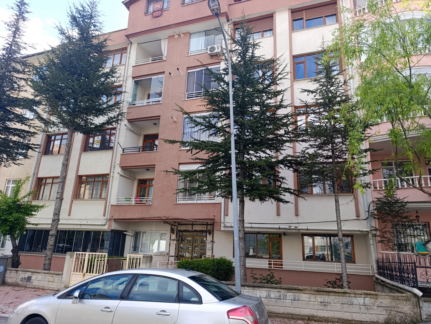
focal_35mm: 23
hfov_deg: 73.8
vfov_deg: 59.0
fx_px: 287
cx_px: 216
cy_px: 162
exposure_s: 1/202
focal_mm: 6.14
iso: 50
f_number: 1.6
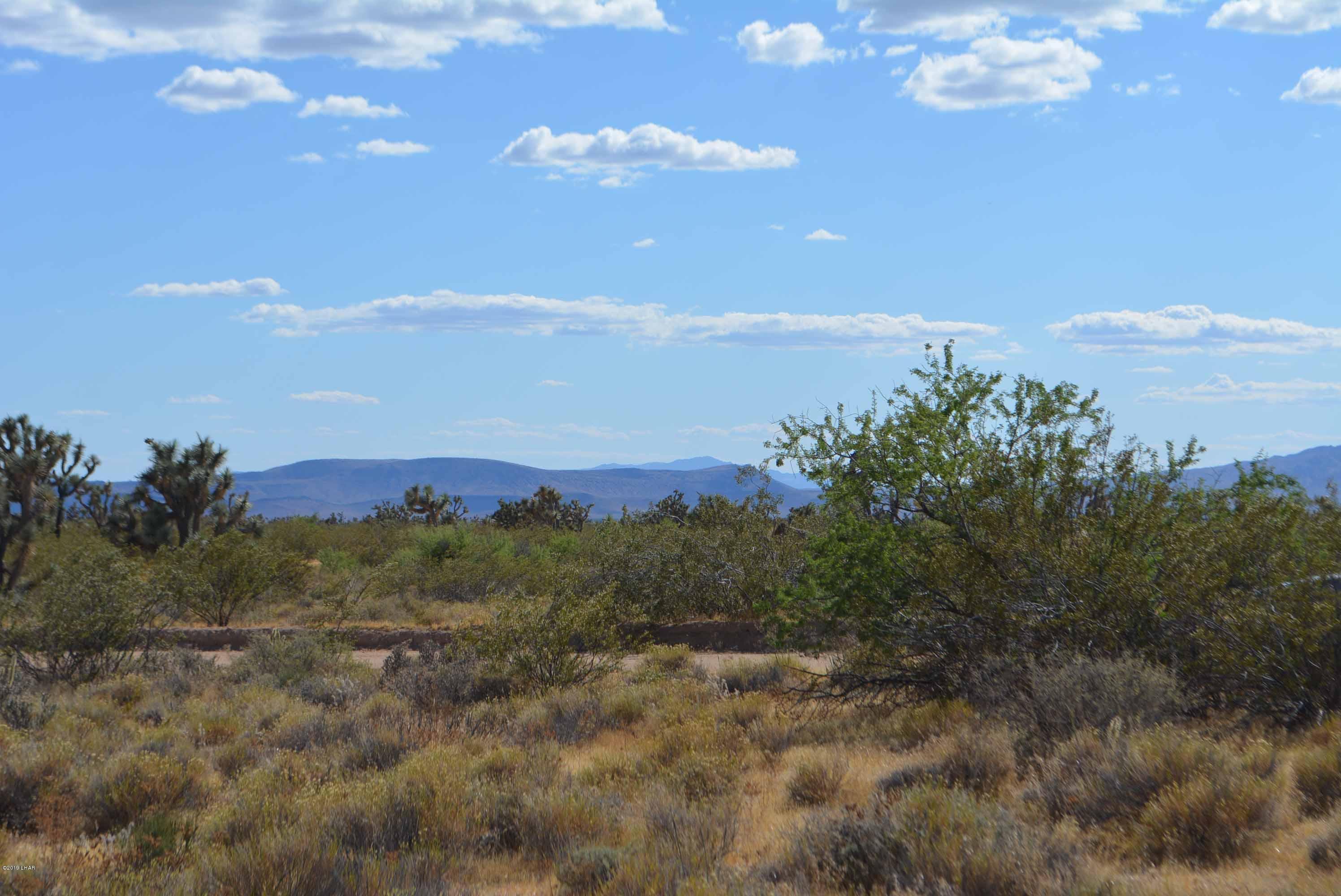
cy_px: 448
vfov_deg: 16.6
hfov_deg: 24.6
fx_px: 3075
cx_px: 670
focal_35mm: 82
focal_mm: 55
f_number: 9
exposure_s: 1/320
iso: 100
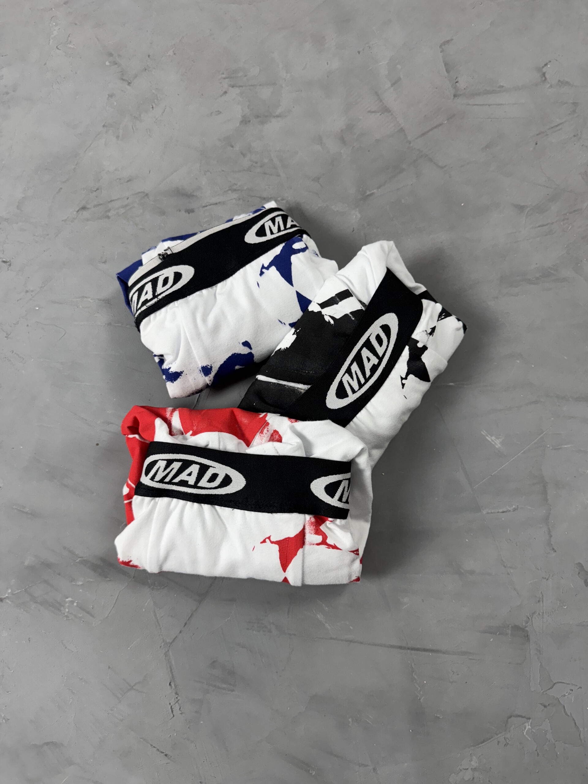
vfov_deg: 71.6
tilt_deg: -77.8
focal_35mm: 24
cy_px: 392
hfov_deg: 56.8
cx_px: 294
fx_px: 544
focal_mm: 6.76
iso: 160
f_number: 1.78
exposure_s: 1/120
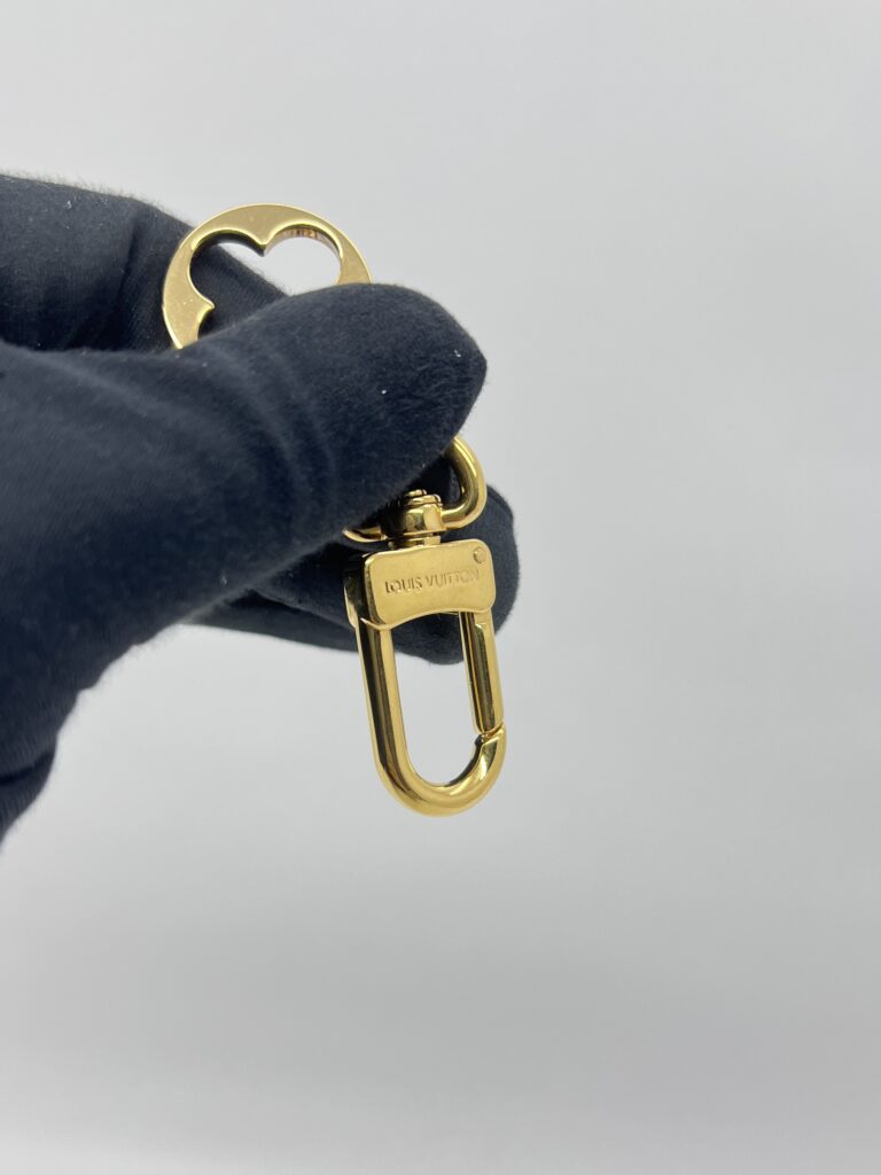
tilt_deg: -22.7
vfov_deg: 67.3
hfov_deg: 53.1
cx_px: 440
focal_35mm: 26
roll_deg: -0.7
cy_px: 588
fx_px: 882
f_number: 1.5
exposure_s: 1/120
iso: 32
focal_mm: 5.7
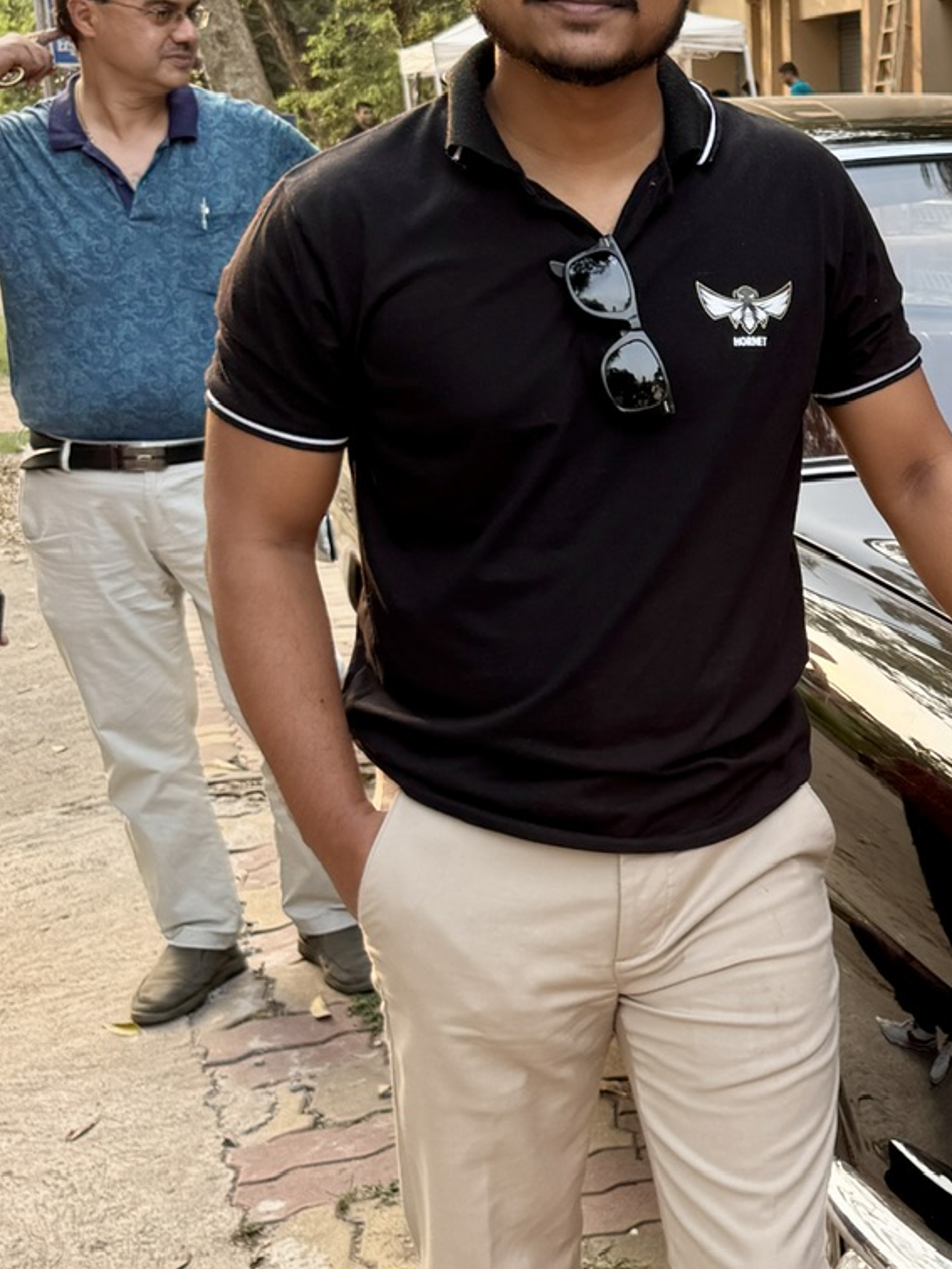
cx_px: 1162
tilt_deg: -9.8
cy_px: 588
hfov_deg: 21.0
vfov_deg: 29.8
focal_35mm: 65
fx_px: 2383
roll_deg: +0.3
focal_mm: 6.76
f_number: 1.78
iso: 80
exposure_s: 1/220
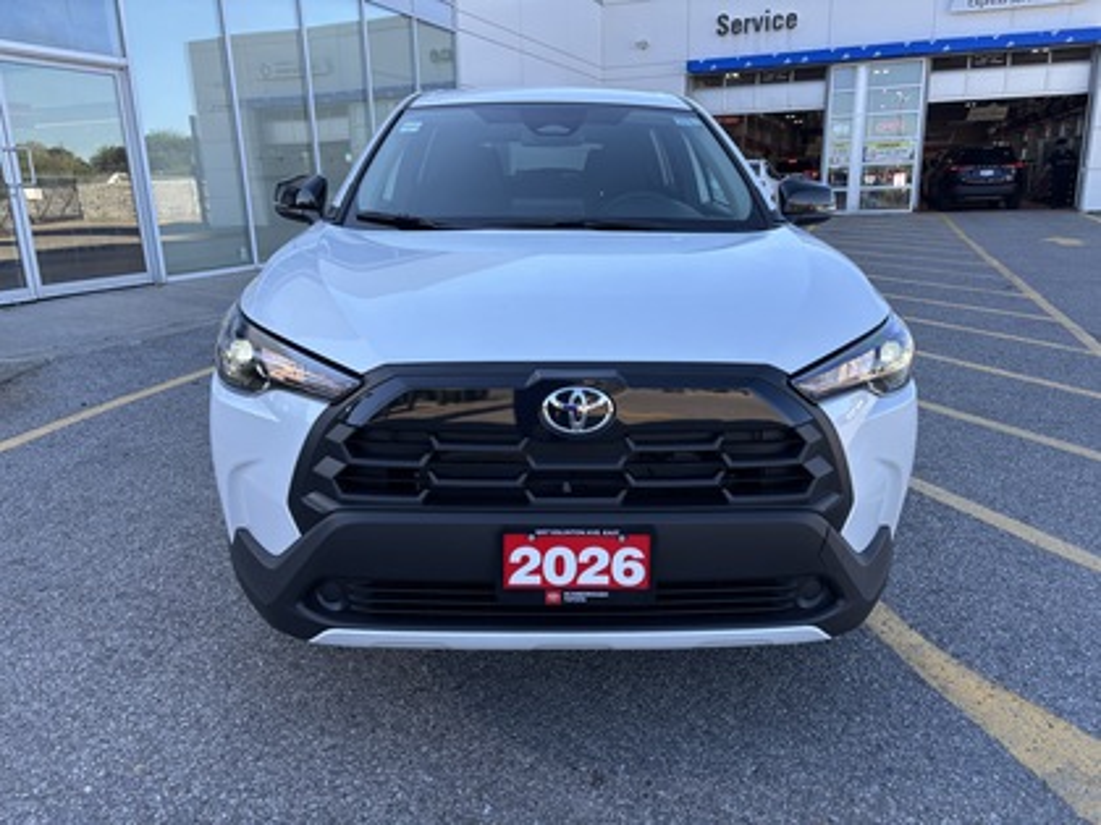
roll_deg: +1.5
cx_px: 550
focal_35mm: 26
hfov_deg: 67.3
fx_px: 827
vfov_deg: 53.1
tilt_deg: -15.6
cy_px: 412
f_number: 1.6
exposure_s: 1/670
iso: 50
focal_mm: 5.96
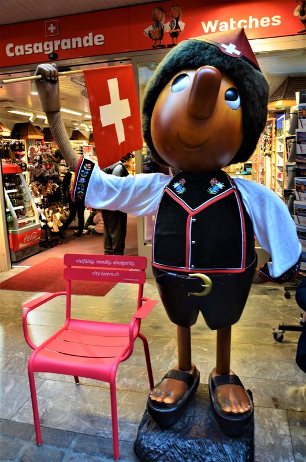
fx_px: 346
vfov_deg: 67.5
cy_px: 231
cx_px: 153
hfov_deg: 47.7
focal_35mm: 27
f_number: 5.6
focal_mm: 18
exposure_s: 1/6
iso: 320
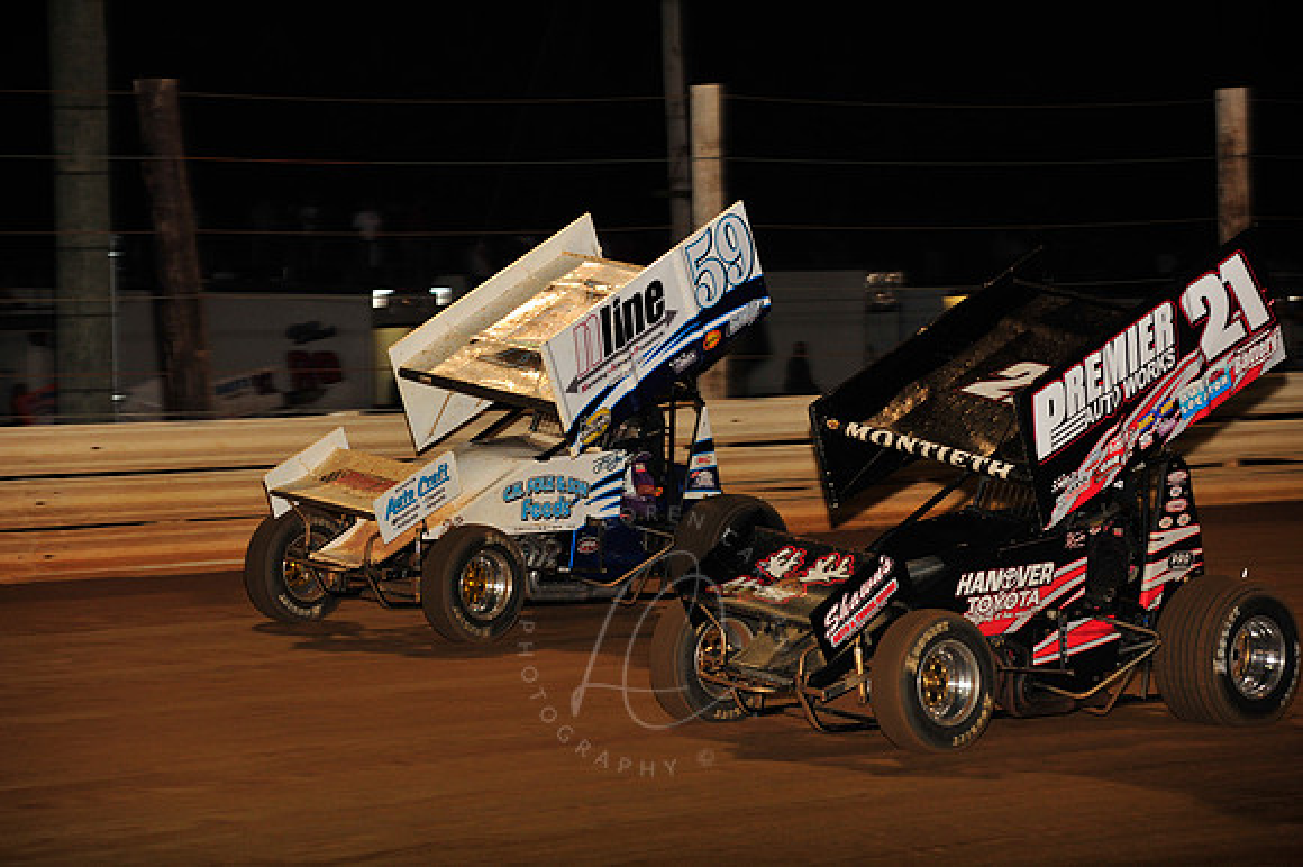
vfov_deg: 8.8
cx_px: 652
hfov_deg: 13.3
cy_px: 434
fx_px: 5607
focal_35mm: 155
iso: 1000
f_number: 6.3
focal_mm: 155
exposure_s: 1/320
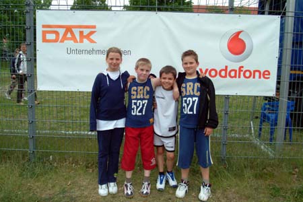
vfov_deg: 38.4
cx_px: 152
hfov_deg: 55.1
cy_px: 101
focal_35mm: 34
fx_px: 290
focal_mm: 23
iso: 400
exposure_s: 1/350
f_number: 9.5
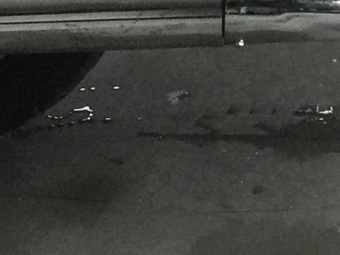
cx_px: 447
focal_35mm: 189
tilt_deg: -25.3
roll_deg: -5.5
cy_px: -348
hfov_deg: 10.2
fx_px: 1858
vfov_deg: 7.4
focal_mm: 3.3
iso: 80
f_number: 2.4
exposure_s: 1/33
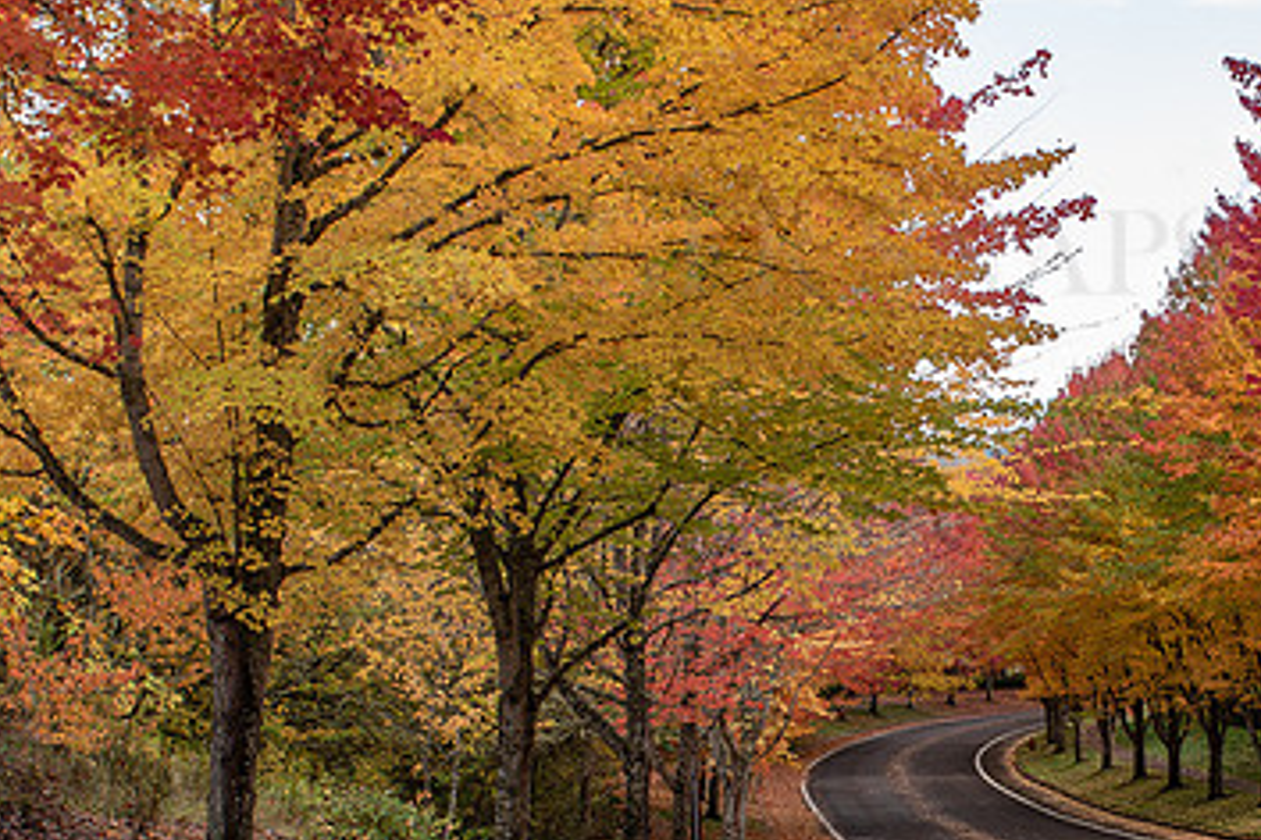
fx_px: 3187
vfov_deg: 14.9
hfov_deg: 22.2
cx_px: 927
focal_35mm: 91
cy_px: 733
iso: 110
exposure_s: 1/125
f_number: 5
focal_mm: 28
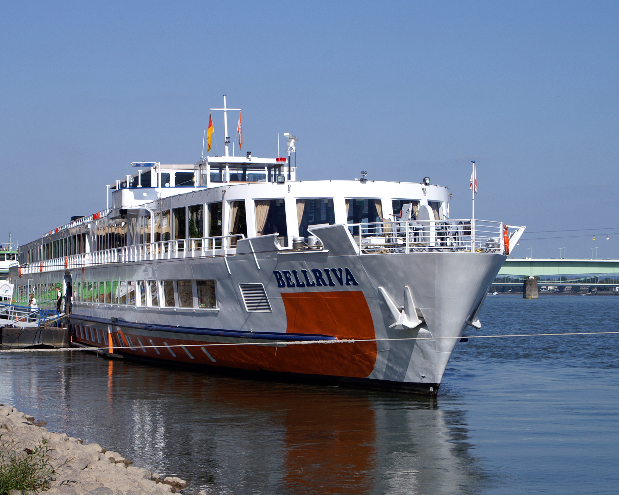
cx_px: 267
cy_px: 247
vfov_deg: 18.1
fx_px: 1557
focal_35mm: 85
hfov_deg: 22.5
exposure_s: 1/300
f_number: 11
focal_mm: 50
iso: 100
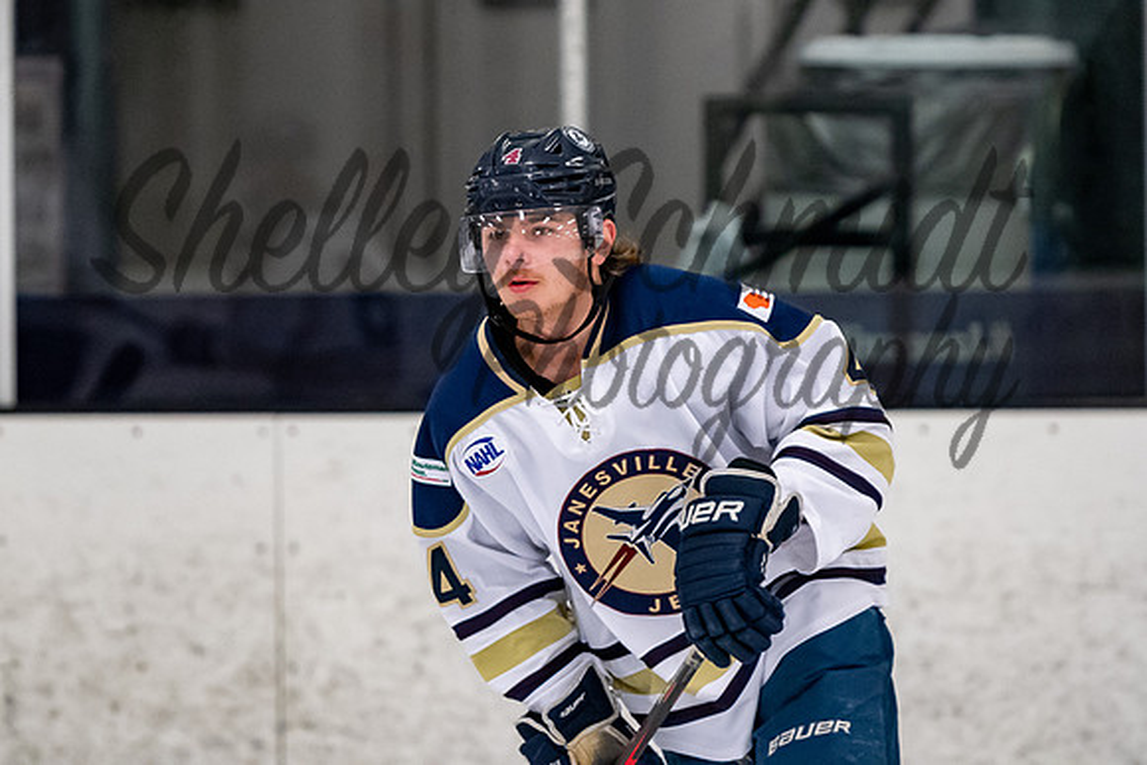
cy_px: 229
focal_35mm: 420
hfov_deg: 4.9
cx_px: 527
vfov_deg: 3.3
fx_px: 13399
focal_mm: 200
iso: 2000
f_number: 3.2
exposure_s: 1/800
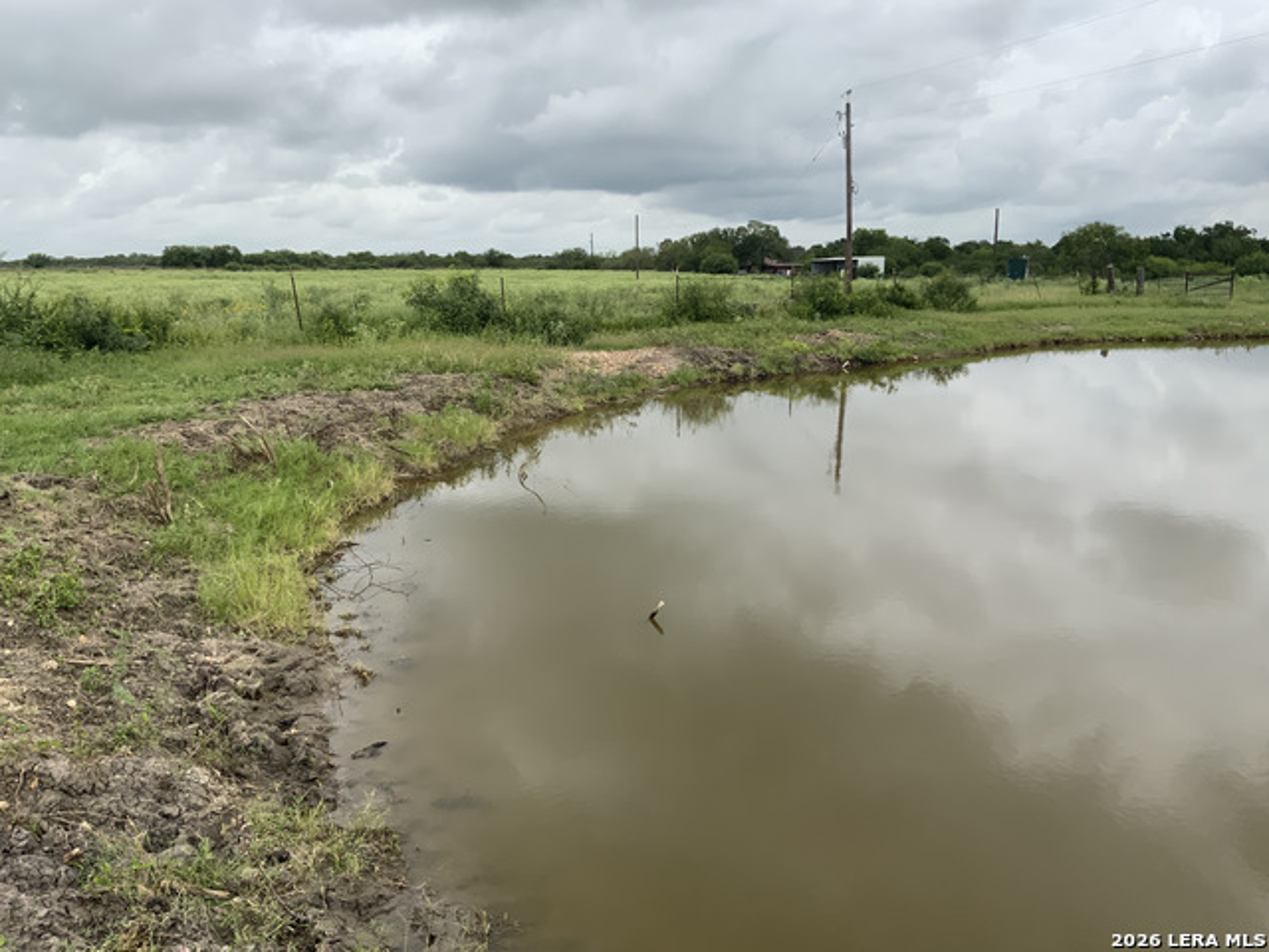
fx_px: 1063
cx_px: 634
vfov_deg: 48.2
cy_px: 476
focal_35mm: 29
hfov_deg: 61.7
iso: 16
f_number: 1.8
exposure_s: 1/1534
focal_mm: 3
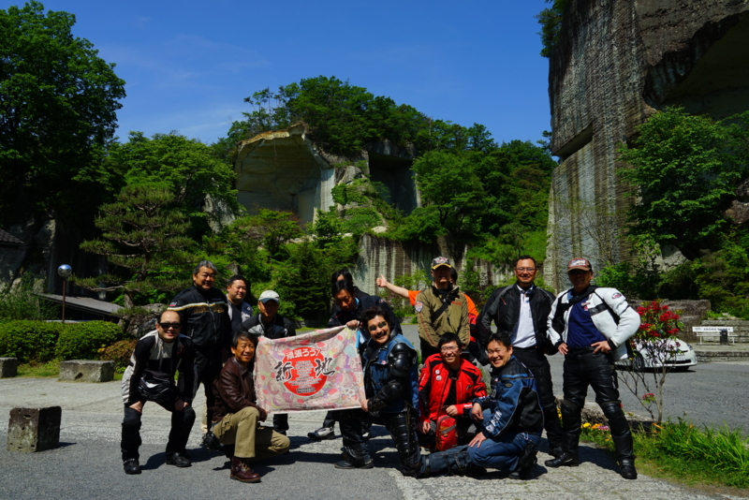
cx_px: 374
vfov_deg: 42.4
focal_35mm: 31
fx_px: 645
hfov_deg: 60.3
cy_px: 250
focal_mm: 31
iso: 100
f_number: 11
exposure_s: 1/200
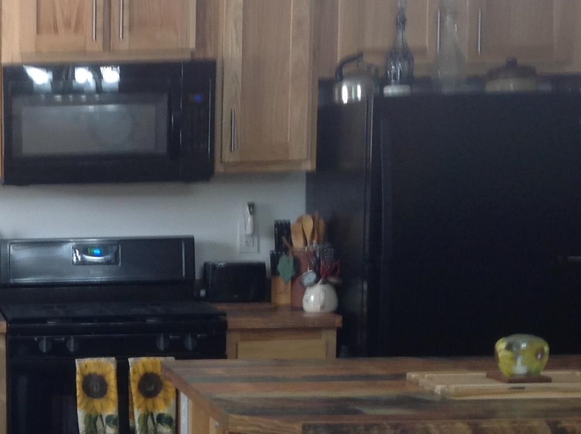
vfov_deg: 16.5
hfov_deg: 20.8
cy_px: 326
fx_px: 1492
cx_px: -86
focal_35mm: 89
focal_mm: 4.28
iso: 50
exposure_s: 1/15
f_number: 2.4
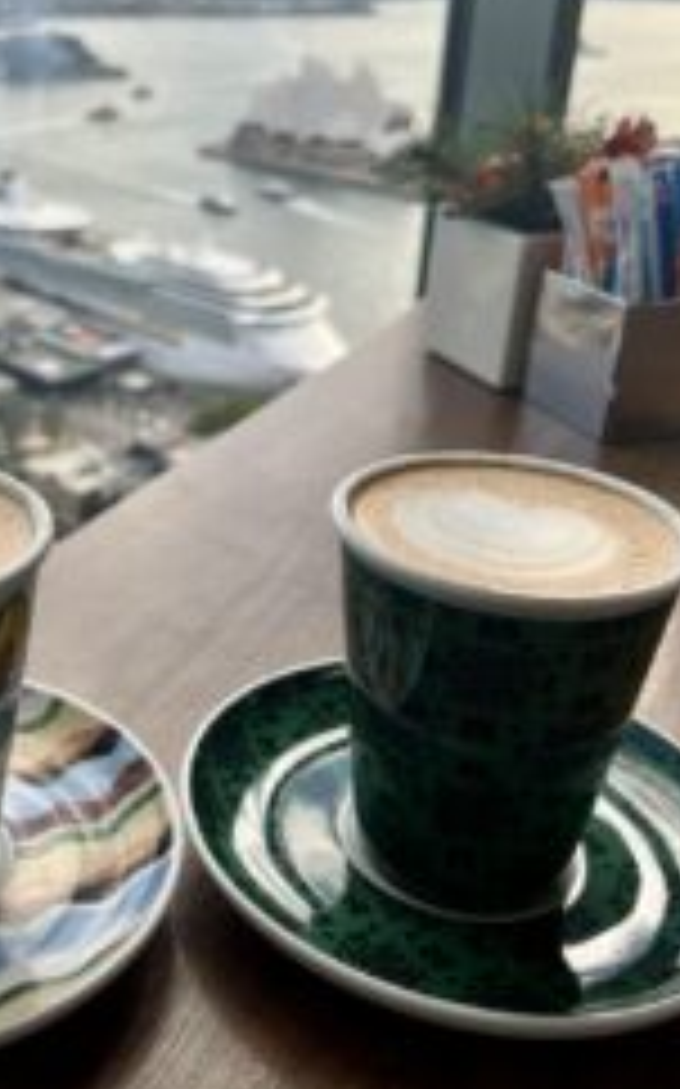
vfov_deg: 48.2
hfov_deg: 29.8
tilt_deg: -24.4
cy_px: 504
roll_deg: +0.0
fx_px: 1217
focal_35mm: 41
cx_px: 63
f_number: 1.6
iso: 64
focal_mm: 5.1
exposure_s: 1/172
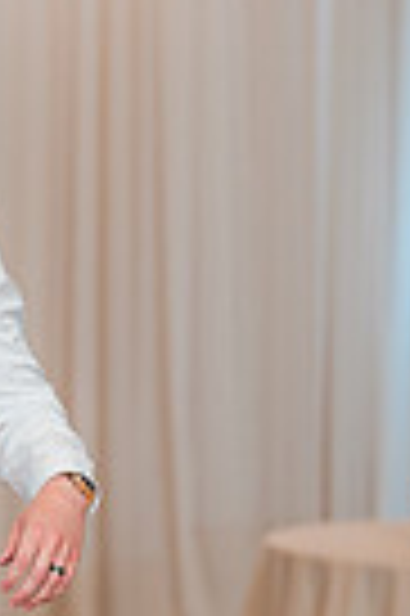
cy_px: 483
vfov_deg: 9.7
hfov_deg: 6.4
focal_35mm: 212
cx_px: -18
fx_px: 3631
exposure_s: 1/250
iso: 80
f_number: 1.2
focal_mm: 50
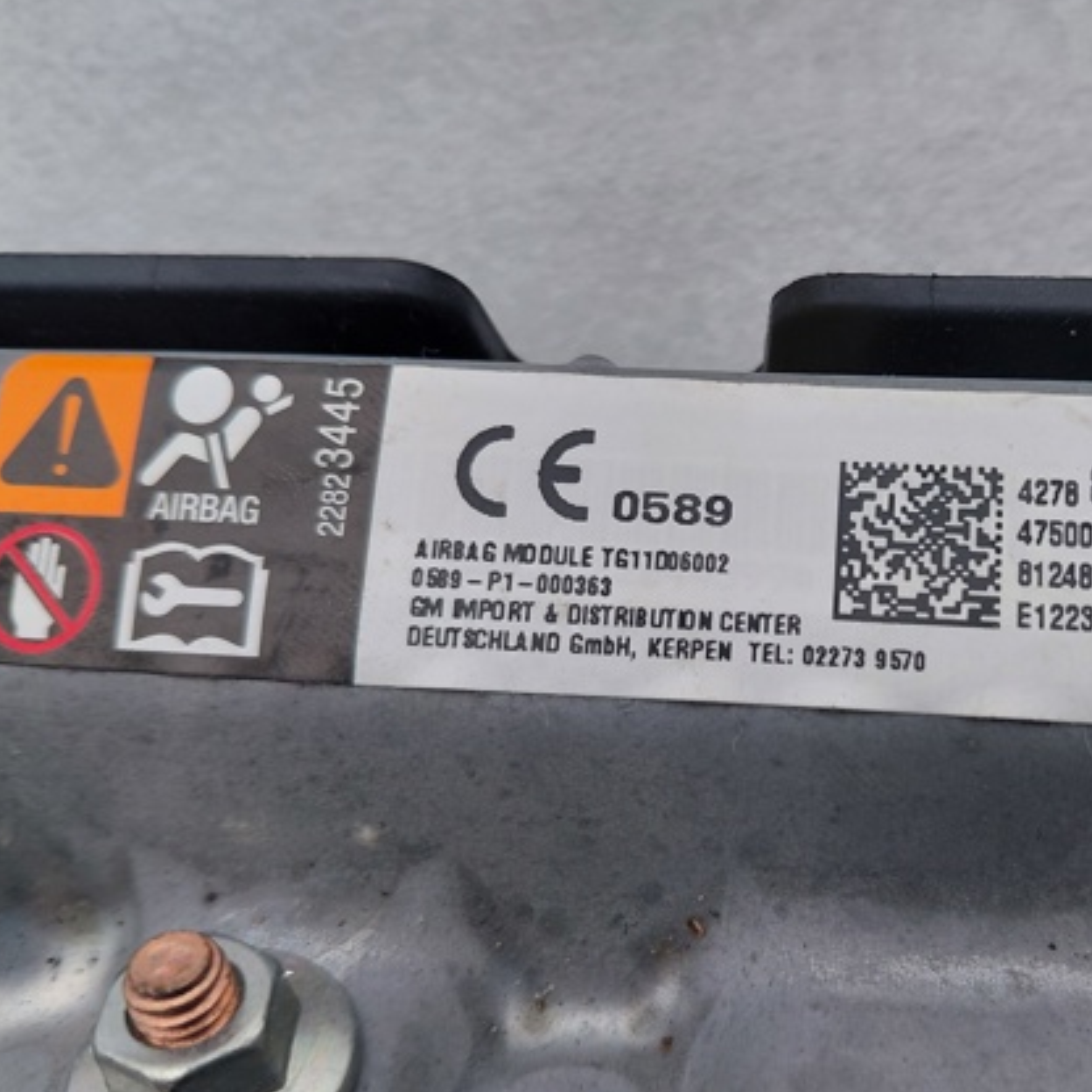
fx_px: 1213
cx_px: 756
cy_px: 589
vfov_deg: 48.4
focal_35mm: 34
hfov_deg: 47.4
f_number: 1.8
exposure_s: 1/2326
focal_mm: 4.69
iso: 50
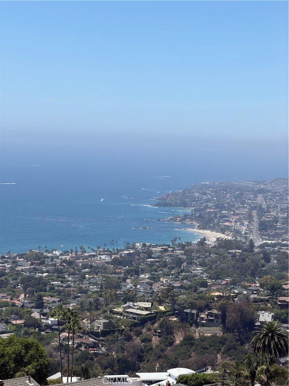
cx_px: 144
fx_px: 1113
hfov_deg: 14.8
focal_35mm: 100
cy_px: 193
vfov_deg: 19.6
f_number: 2.8
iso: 25
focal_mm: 16.89
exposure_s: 1/638
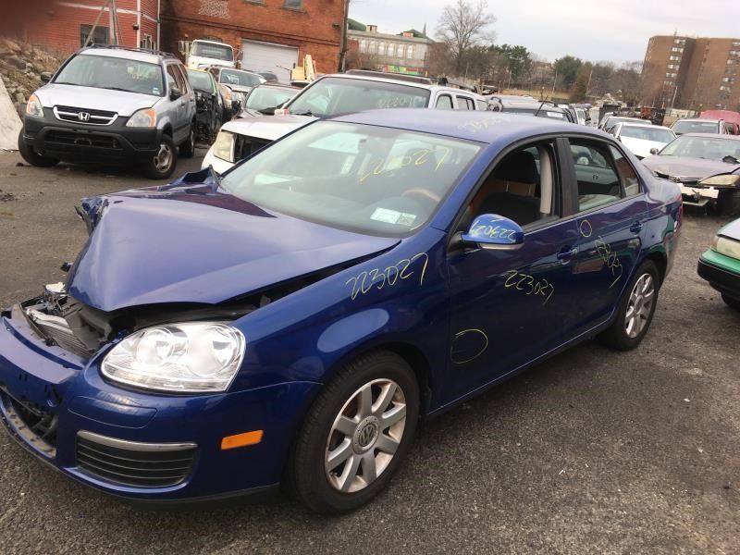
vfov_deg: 48.2
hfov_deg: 61.7
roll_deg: -7.4
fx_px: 620
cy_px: 278
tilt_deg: -15.1
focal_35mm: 29
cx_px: 370
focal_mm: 4.15
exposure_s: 1/227
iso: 25
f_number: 2.2
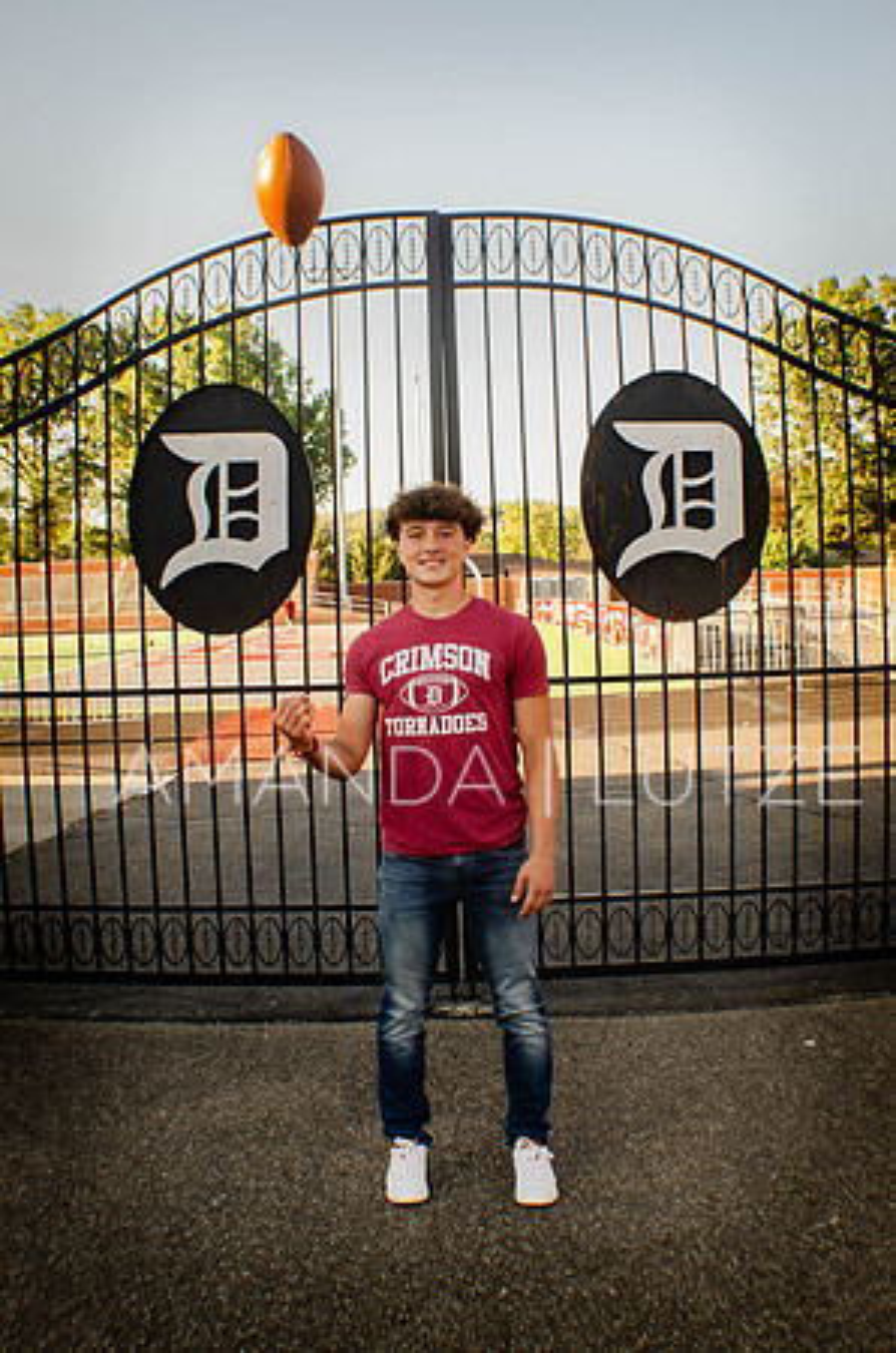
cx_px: 448
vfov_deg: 37.9
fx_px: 1969
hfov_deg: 25.6
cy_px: 676
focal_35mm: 52
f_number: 6.3
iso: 200
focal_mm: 35
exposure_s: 1/160
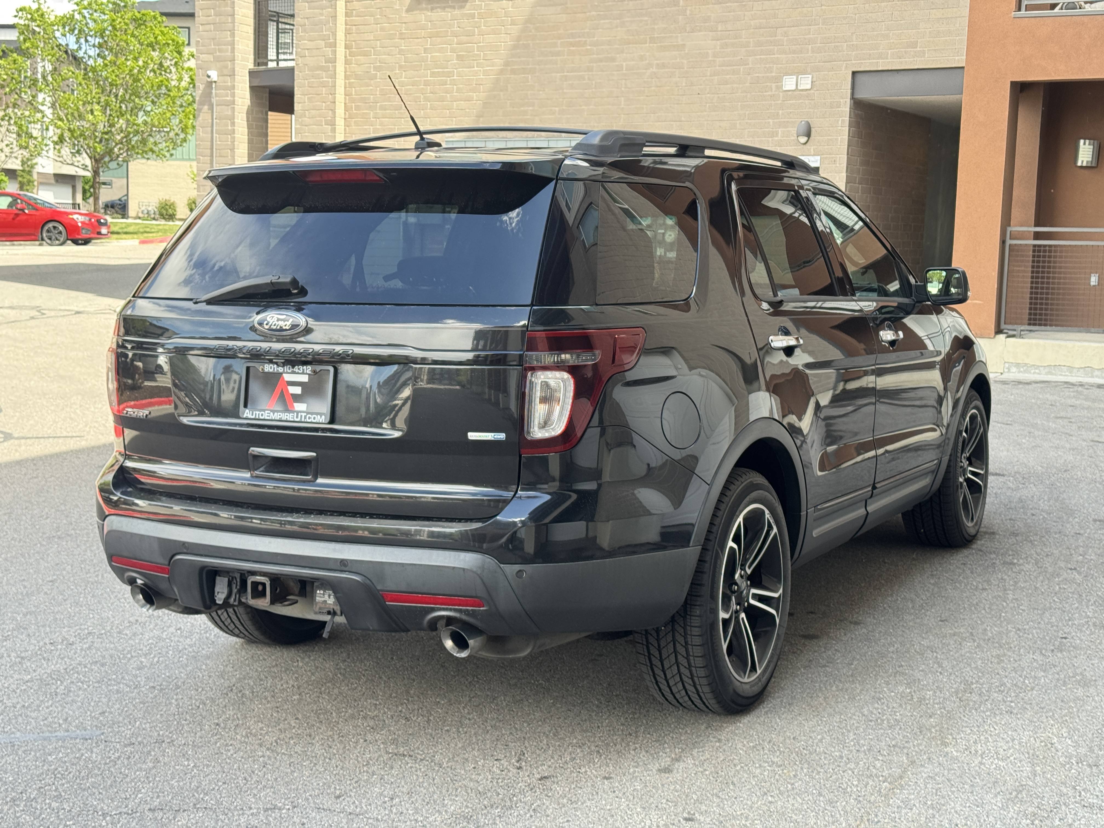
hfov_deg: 39.7
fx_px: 1531
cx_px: 552
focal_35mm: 48
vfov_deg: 30.3
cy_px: 414
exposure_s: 1/272
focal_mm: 6.76
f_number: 1.78
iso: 64
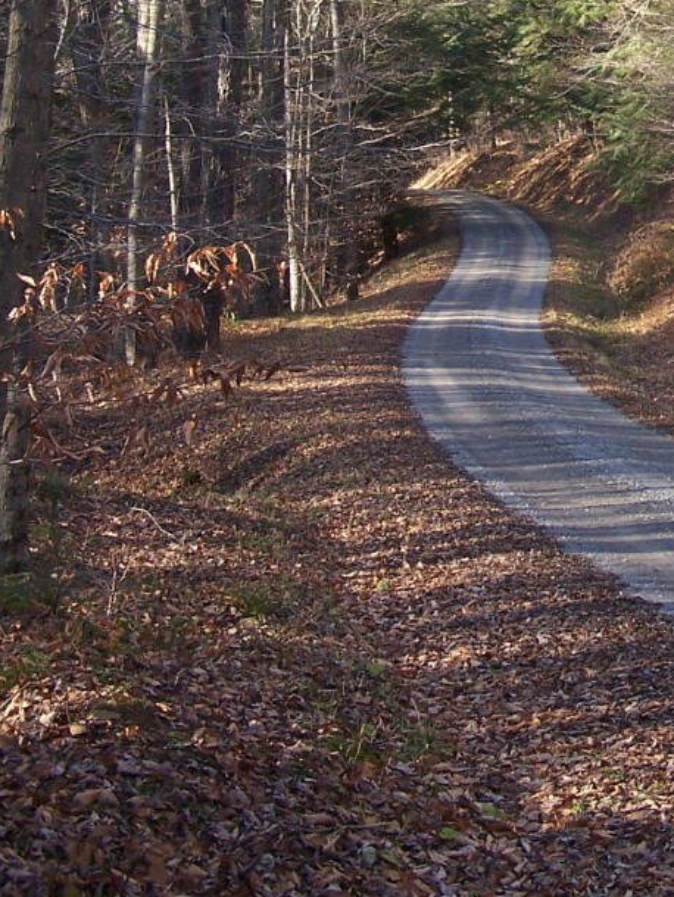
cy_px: 236
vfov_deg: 22.8
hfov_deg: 17.0
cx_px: 681
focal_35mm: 85
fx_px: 2205
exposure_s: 1/160
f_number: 2.8
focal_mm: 6.3
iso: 100
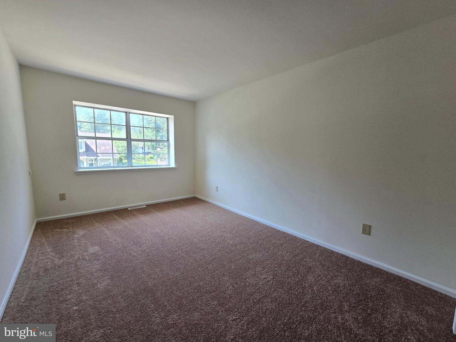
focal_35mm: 13
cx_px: 228
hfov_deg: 106.2
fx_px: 171
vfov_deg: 89.9
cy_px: 171
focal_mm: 2.2
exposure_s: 1/120
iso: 64
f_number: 2.2
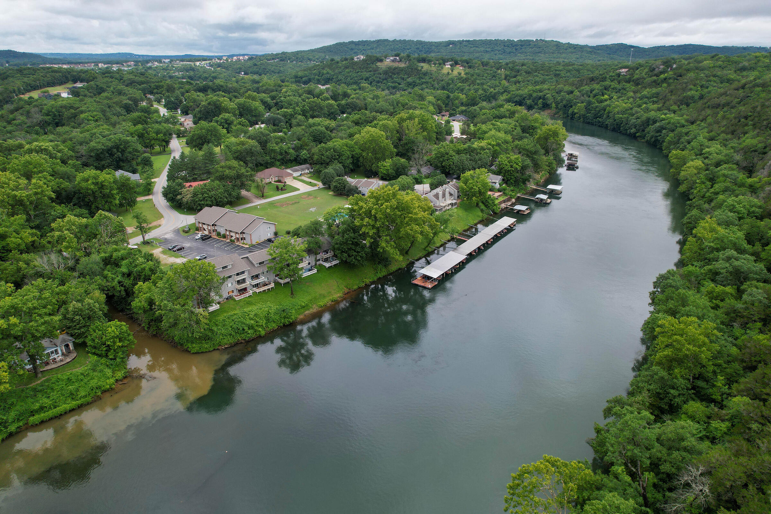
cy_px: 257
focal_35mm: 22
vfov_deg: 57.2
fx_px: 471
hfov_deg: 78.6
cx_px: 386
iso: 130
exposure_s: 1/1000
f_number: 2.8
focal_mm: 8.38
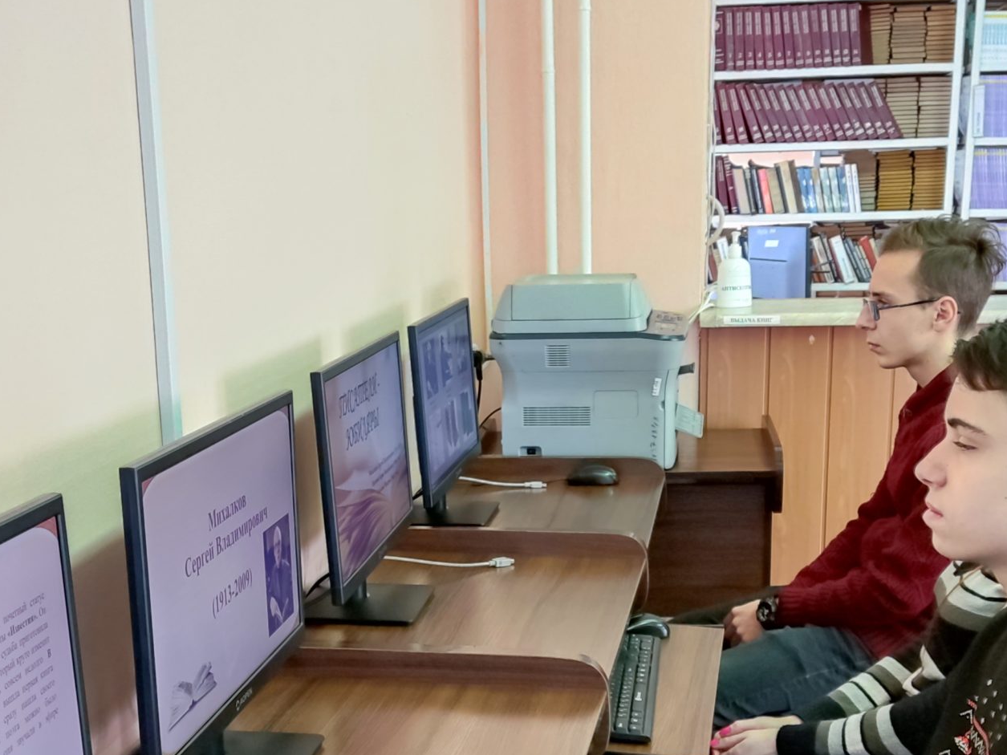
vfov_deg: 28.0
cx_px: 509
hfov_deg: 37.5
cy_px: 593
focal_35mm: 51
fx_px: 1483
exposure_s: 1/25
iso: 755
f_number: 1.79
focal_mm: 4.71
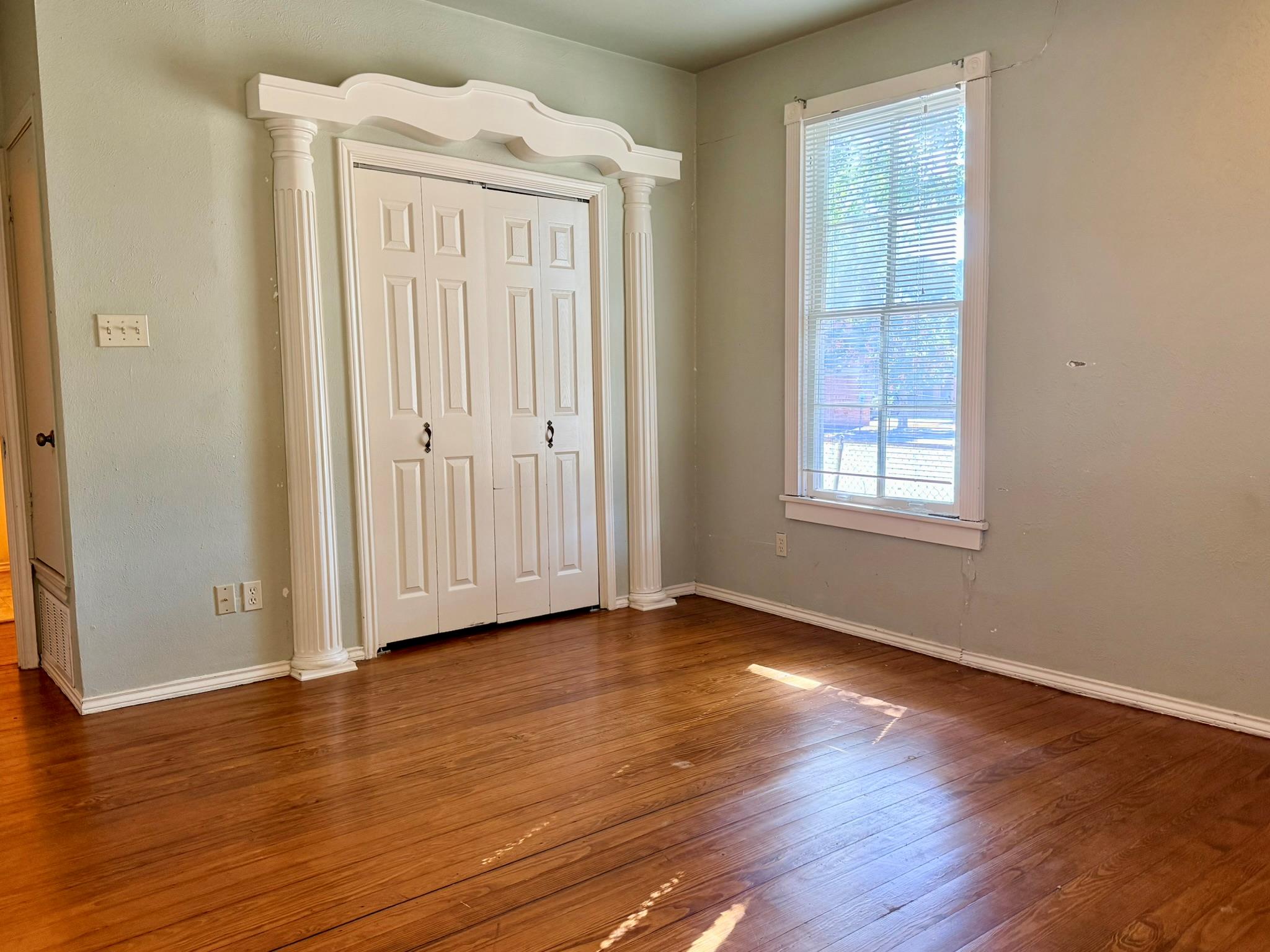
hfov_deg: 71.6
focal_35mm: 24
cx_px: 635
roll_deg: +0.9
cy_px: 476
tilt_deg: -5.5
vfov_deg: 56.8
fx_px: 881
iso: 200
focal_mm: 6.76
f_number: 1.78
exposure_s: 1/120
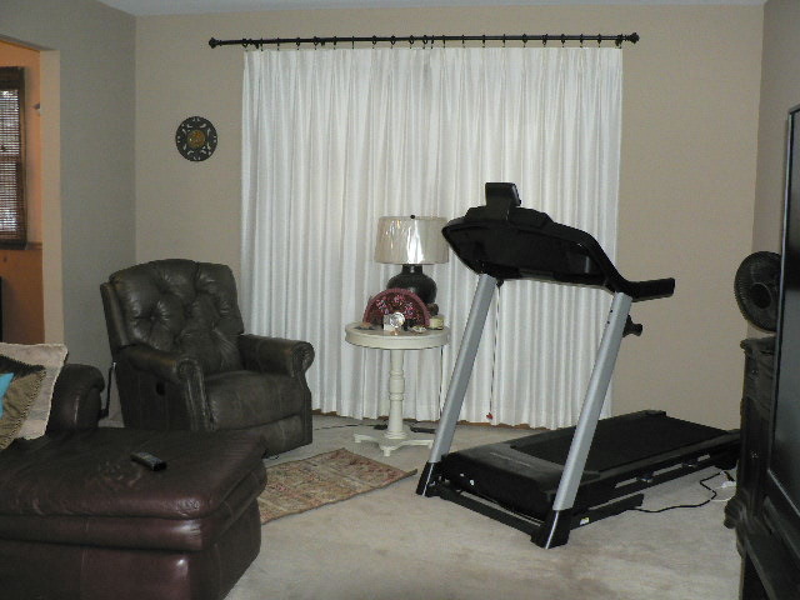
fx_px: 832
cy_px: 300
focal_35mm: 36
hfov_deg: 51.4
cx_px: 400
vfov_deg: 39.7
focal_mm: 6
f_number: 2.8
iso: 400
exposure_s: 1/60
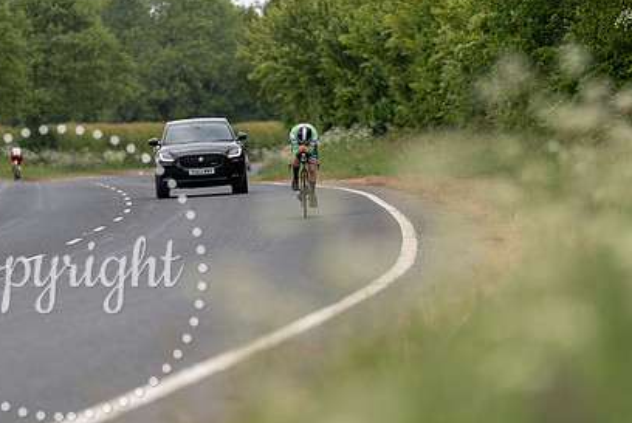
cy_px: 191
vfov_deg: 4.9
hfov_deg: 7.2
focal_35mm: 284
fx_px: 4991
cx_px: 302
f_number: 3.2
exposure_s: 1/1250
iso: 160
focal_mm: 200
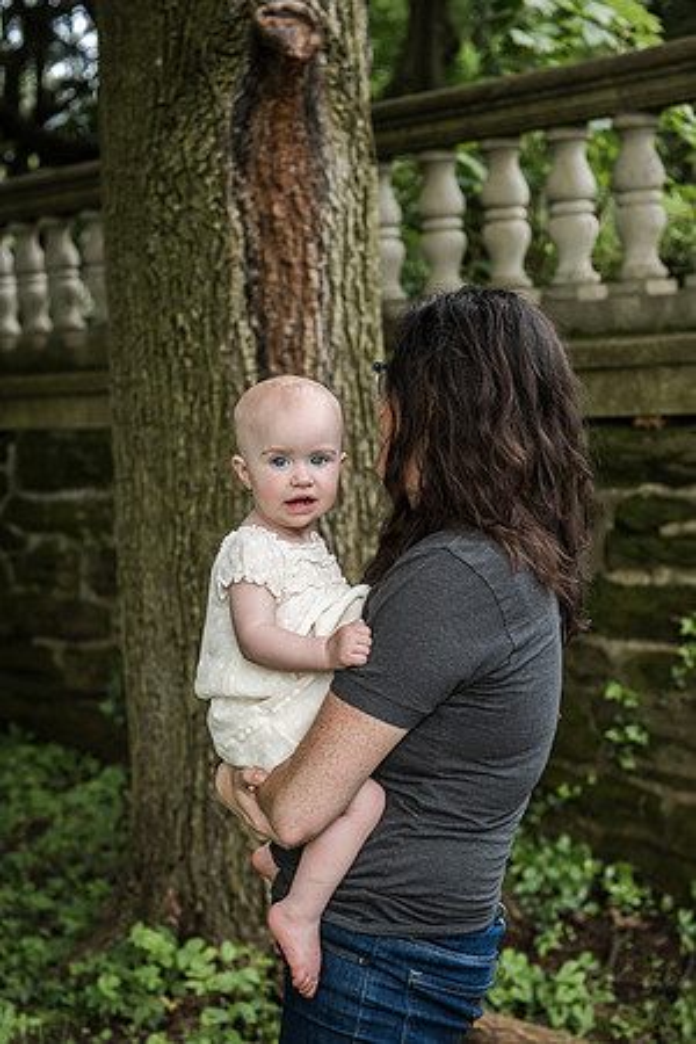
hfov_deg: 22.6
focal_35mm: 60
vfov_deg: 33.4
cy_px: 522
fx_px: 1740
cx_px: 348
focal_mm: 60
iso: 640
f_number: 4
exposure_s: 1/640
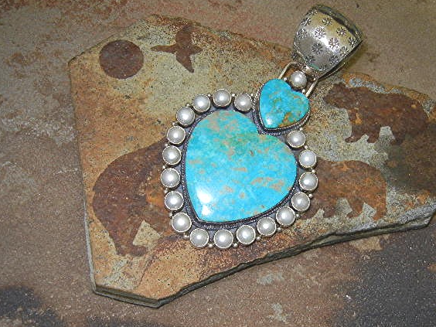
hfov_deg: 32.7
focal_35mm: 59
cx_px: 244
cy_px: 180
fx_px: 743
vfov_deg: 24.8
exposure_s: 1/30
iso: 434
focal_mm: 9.3
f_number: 3.9
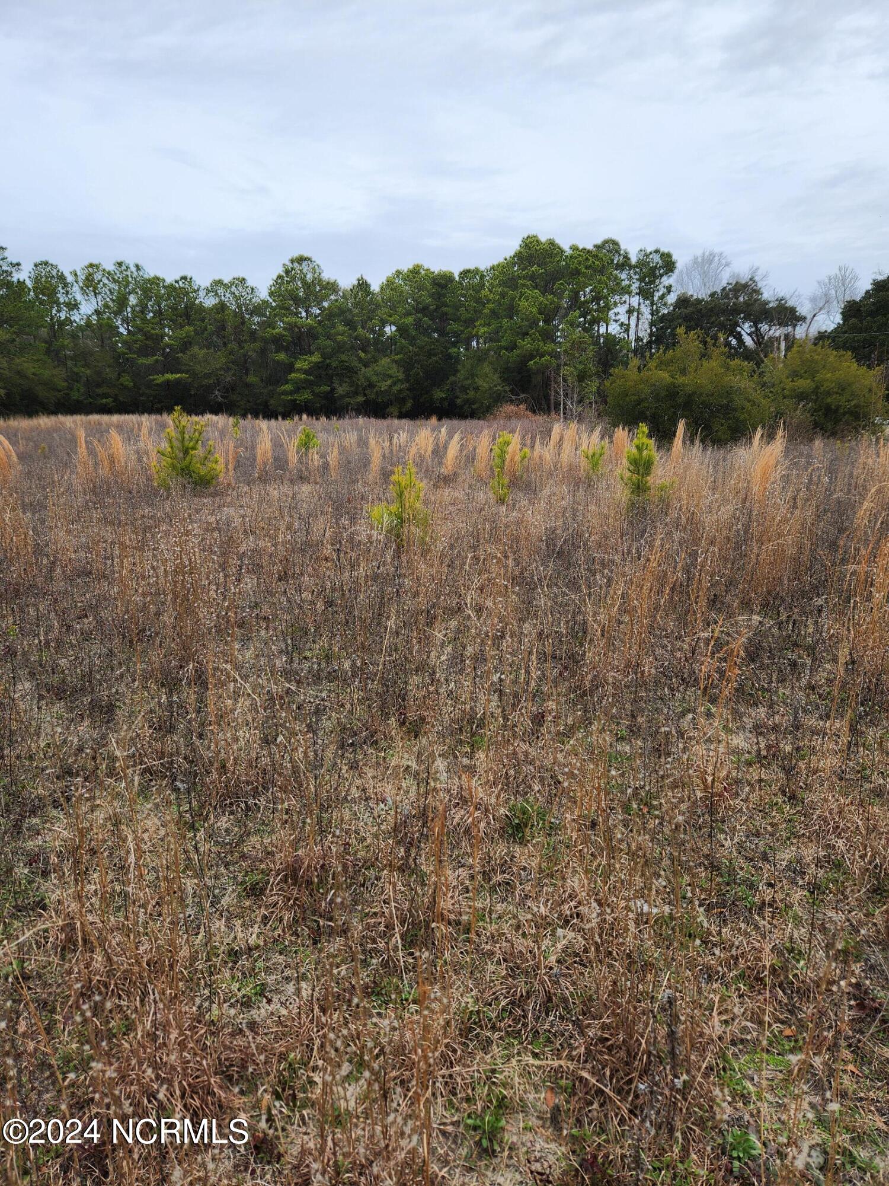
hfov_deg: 58.9
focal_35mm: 23
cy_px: 593
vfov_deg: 73.9
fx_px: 788
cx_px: 444
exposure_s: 1/942
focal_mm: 5.4
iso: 20
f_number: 1.8
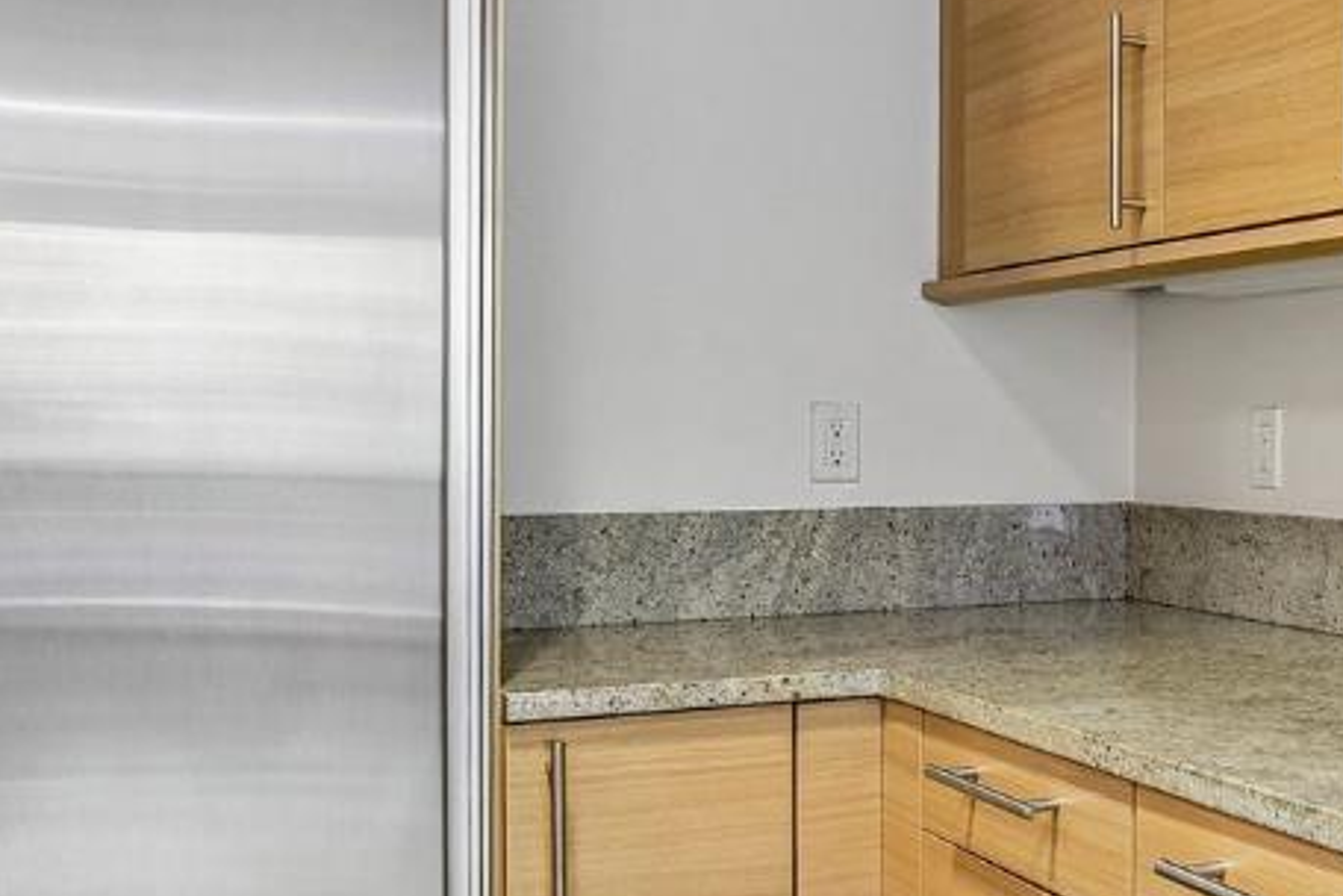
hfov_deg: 38.2
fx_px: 1716
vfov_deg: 29.2
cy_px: 388
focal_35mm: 46
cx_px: 1328
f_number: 8
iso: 640
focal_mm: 14
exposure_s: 1/10
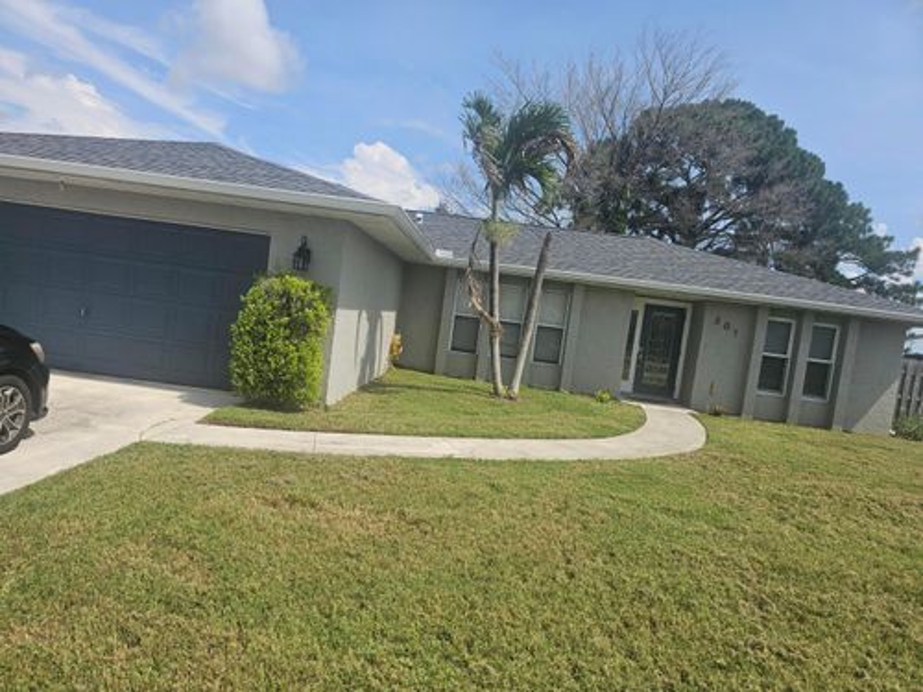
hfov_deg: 73.9
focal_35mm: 23
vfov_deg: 58.9
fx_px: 613
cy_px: 346
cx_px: 462
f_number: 1.7
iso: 10
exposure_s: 1/1205
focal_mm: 6.3
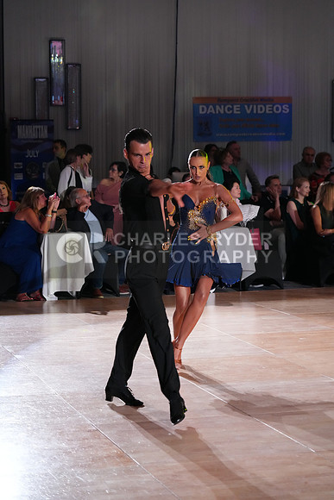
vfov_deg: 23.6
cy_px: 250
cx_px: 167
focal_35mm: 86
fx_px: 1196
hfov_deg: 15.9
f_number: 4
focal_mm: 86
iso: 5000
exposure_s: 1/400
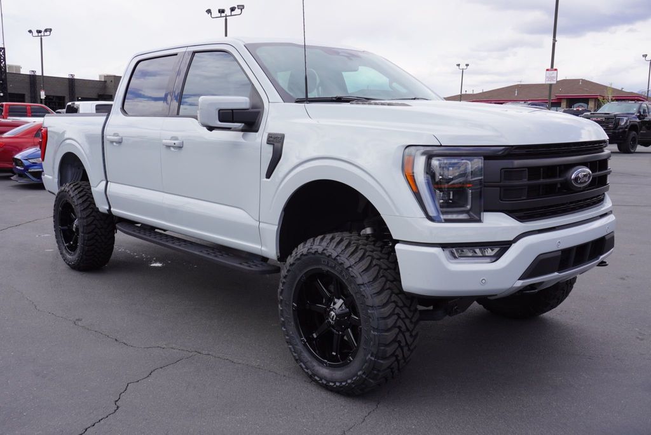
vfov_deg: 40.0
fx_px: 597
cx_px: 326
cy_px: 218
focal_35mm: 33
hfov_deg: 57.2
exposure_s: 1/125
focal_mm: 22
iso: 100
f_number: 9
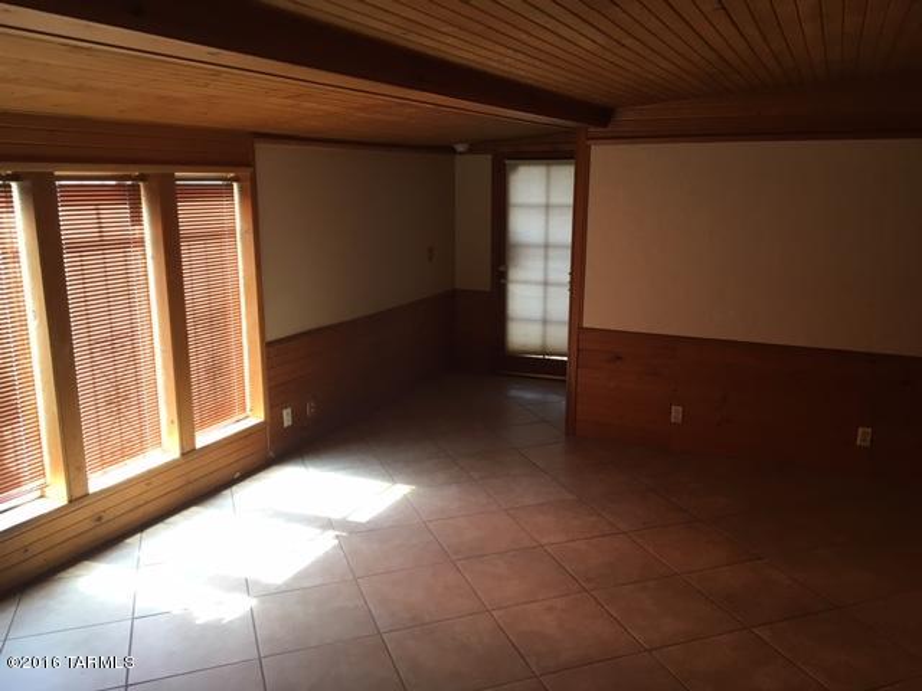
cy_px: 346
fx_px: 772
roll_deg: -0.2
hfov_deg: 61.7
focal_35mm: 29
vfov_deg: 48.2
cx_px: 461
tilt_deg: -10.7
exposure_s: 1/30
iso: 32
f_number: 2.2
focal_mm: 4.15
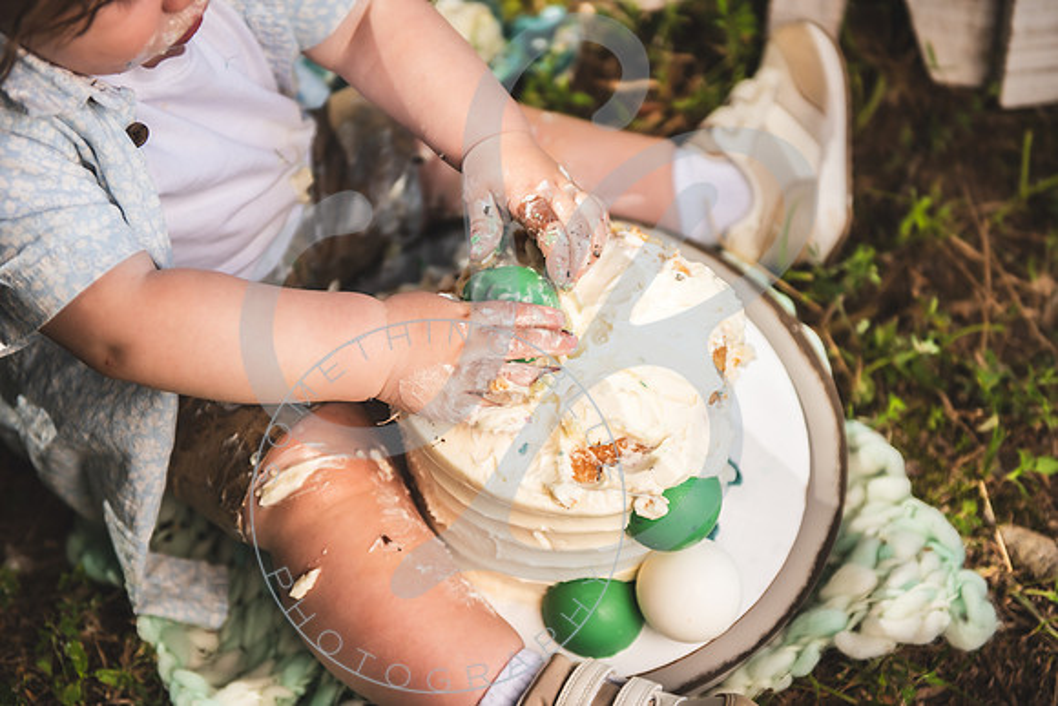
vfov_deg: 19.5
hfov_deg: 28.8
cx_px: 529
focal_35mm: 70
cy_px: 353
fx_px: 2058
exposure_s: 1/800
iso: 100
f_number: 2.8
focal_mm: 70
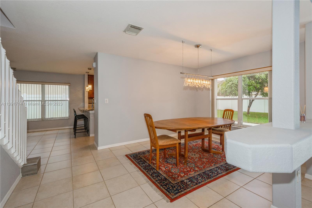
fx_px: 130
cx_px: 156
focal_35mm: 15
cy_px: 104
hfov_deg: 100.4
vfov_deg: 77.3
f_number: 5
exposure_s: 1/60
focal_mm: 10
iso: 250
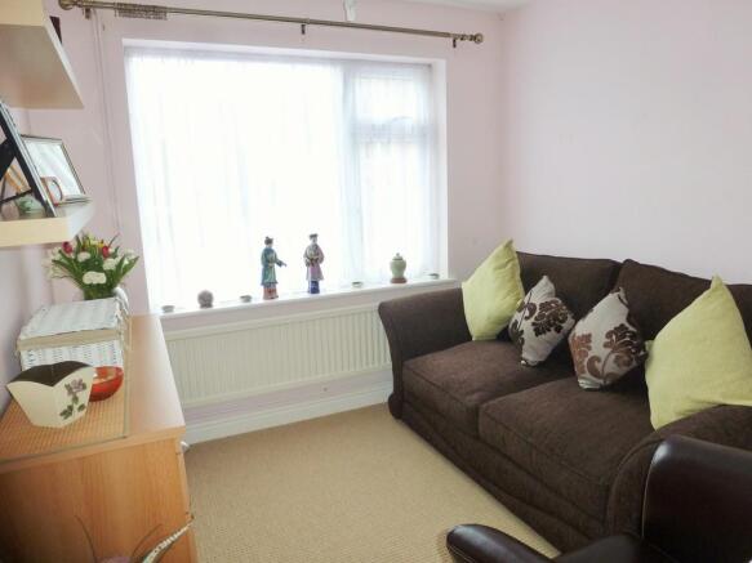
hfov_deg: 71.6
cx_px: 376
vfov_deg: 56.8
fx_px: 521
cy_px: 282
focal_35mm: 24
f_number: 3.3
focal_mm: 4.3
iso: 125
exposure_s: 1/60
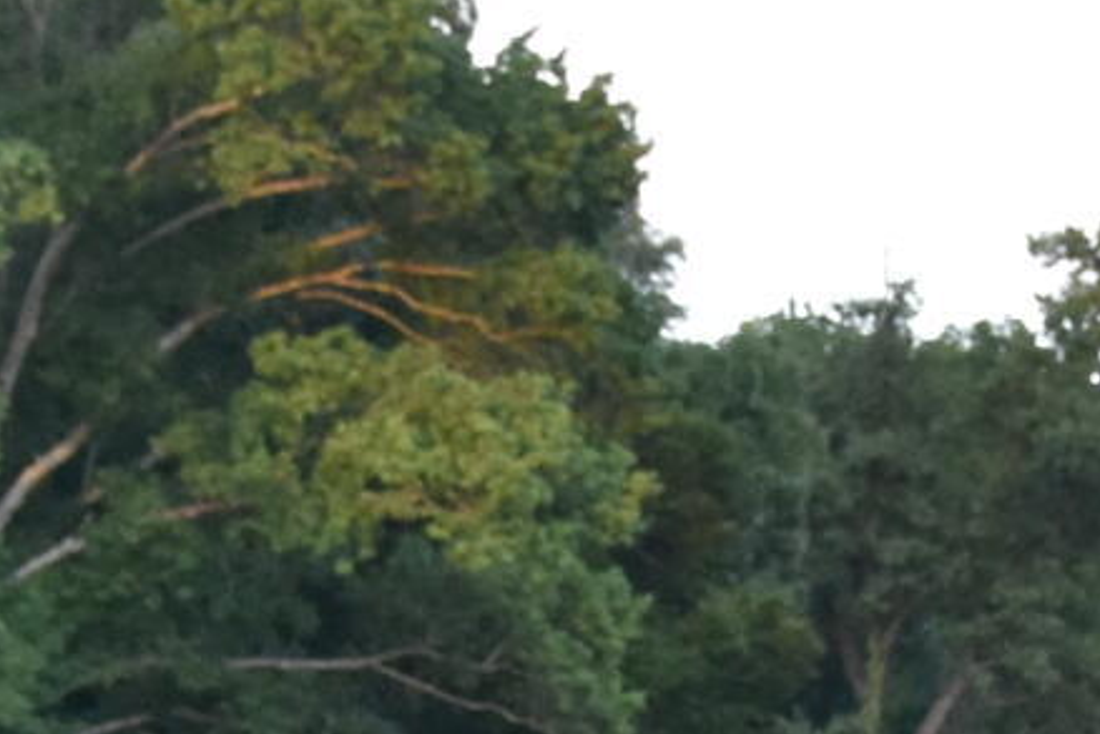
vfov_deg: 4.8
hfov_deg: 7.1
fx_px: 8799
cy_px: 794
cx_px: 854
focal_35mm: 288
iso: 800
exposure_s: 1/250
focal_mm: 28
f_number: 4
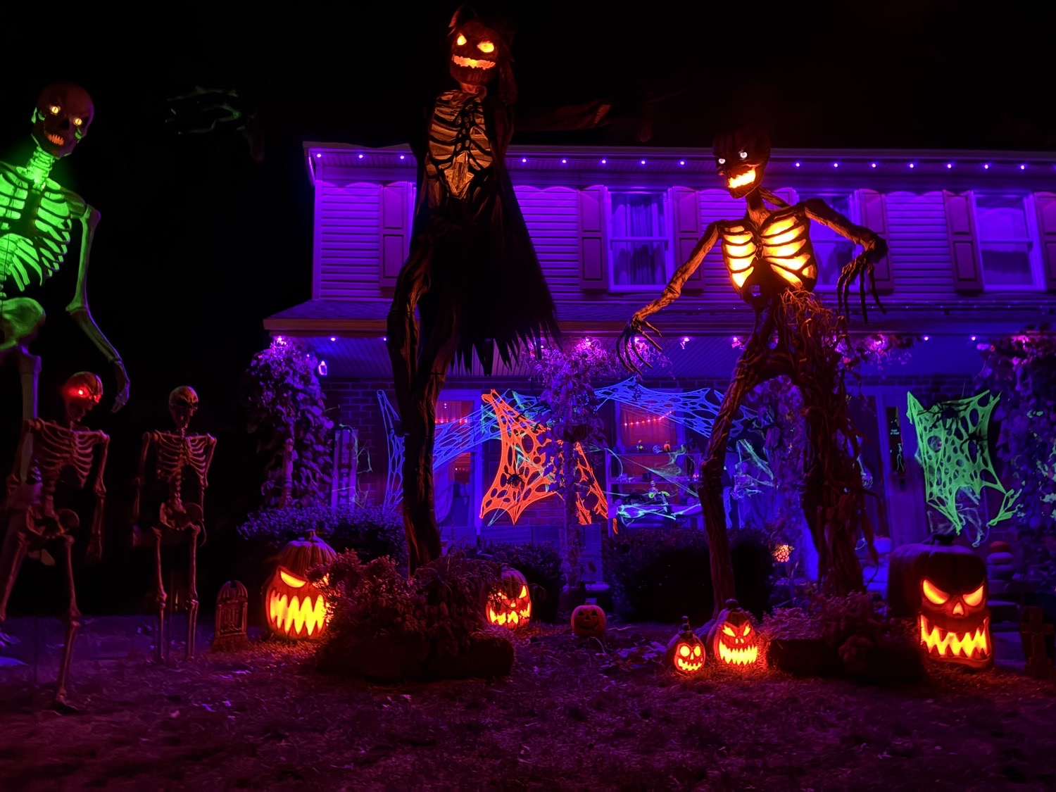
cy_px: 396
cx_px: 528
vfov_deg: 53.1
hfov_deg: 67.3
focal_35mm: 26
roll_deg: +0.4
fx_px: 793
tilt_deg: +12.2
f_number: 1.6
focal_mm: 5.96
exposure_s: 1/14
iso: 2000
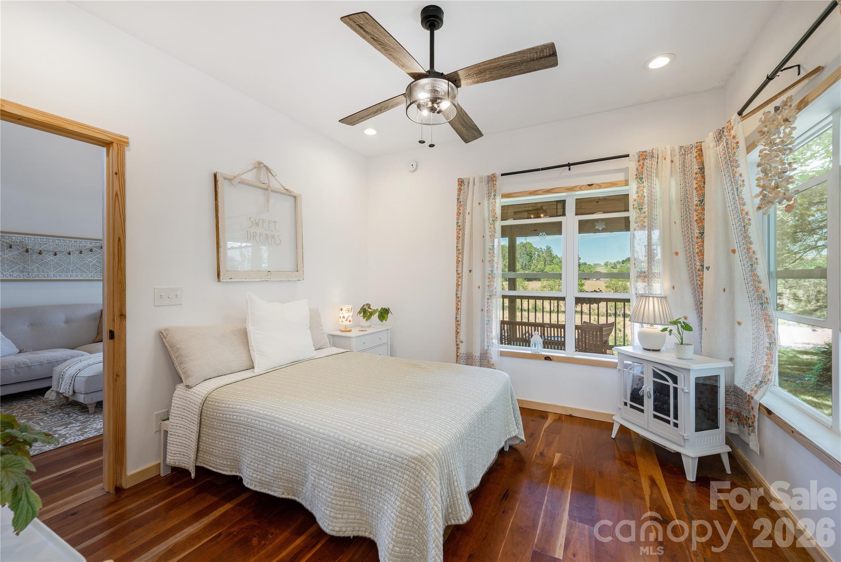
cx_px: 420
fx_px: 327
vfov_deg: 81.3
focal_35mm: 14
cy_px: 281
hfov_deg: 104.2
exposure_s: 1/30
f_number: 7.1
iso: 320
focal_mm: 14
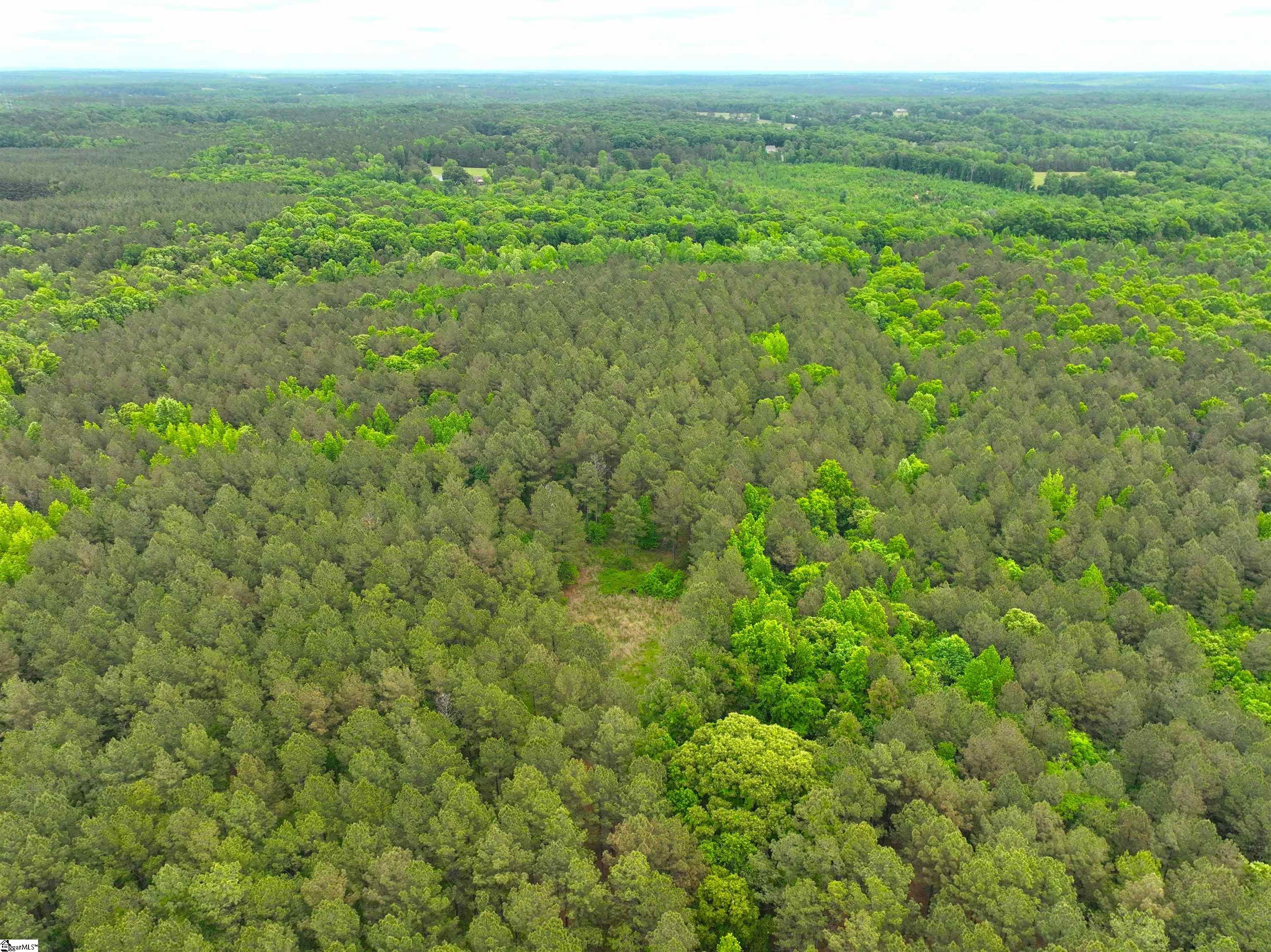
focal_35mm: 24
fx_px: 881
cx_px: 636
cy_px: 476
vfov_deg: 56.8
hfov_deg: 71.6
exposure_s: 1/200
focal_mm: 12.29
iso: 200
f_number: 2.8
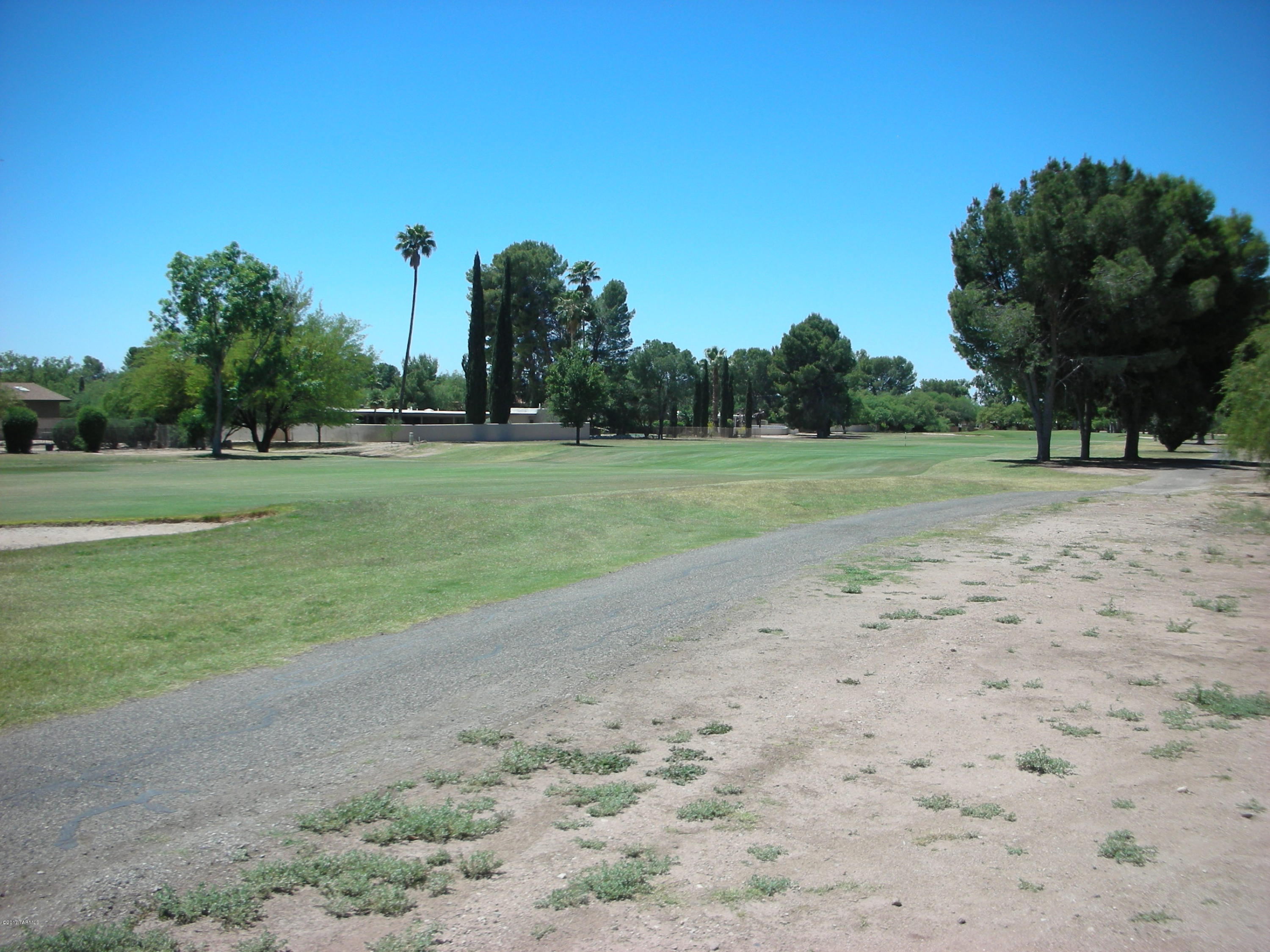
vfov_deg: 40.7
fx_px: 1284
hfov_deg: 52.6
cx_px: 635
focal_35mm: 35
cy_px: 476
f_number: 8.5
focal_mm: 5.8
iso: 50
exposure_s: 1/95.8
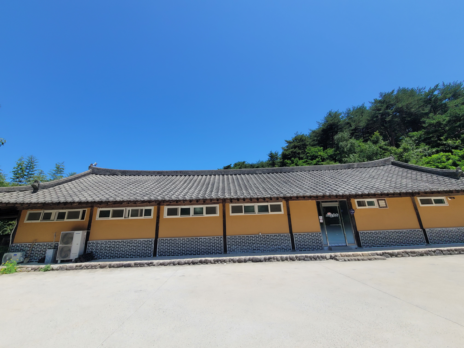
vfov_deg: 89.9
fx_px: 174
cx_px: 232
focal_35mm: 13
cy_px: 174
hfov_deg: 106.2
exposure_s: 1/2111
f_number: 2.2
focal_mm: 2.2
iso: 50
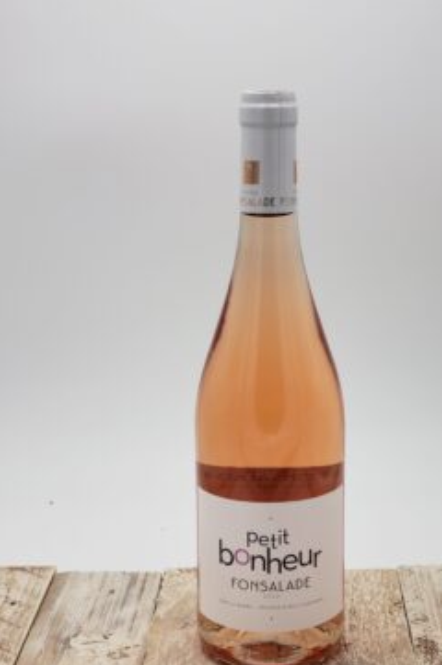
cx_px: 274
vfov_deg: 33.4
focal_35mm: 60
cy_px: 363
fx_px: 1107
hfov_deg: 22.5
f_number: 2.4
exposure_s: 1/120
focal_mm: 6
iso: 40
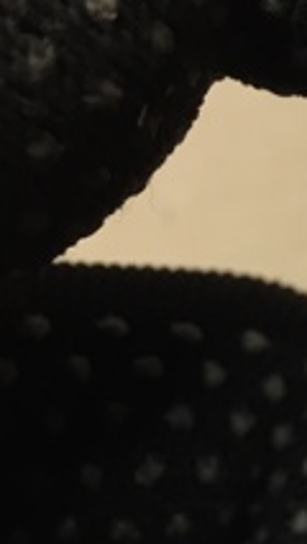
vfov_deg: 21.9
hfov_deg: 10.9
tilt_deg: -44.5
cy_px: 493
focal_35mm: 95
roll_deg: +16.9
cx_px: 732
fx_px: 1373
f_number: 2.2
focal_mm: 4.15
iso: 50
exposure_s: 1/33
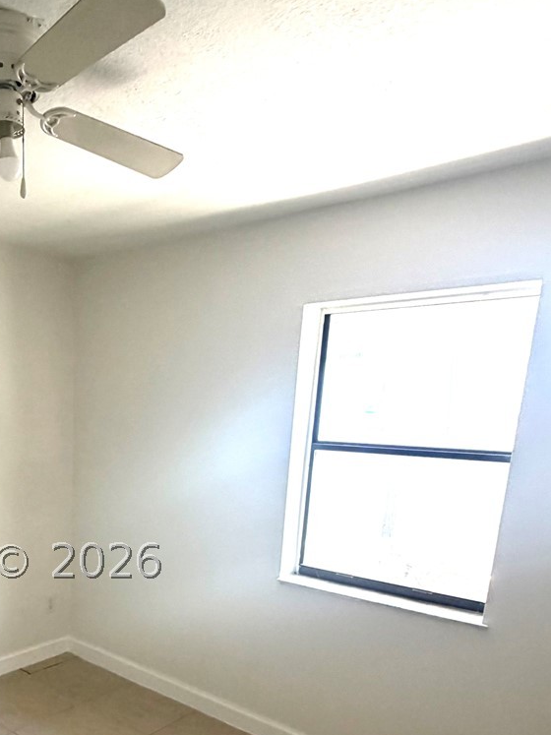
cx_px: 103
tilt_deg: -13.9
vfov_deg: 56.7
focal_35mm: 30
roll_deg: -0.4
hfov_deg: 44.3
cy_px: 561
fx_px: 637
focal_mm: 2.22
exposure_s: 1/121
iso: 250
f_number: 2.2
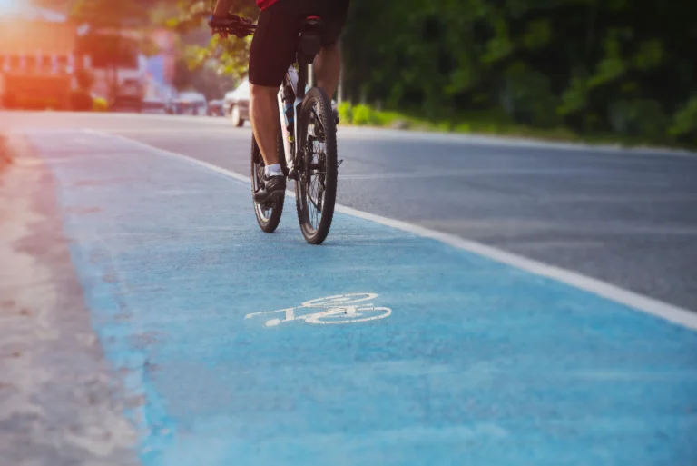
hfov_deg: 18.3
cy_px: 233
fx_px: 2170
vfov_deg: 12.2
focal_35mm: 112
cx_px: 348
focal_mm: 112
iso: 200
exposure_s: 1/500
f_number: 5.6
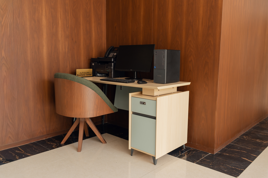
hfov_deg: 60.3
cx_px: 134
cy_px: 89
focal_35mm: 31
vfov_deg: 42.3
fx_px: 231
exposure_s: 1/160
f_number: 3.5
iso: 320
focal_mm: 31
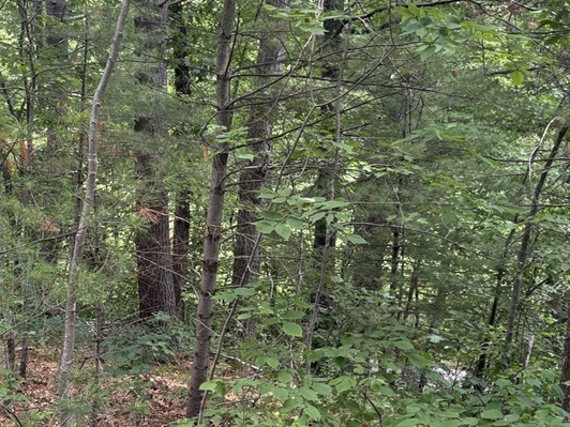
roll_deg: -2.1
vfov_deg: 29.1
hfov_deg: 37.5
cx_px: 161
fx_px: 823
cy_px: 177
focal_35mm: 50
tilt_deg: -9.6
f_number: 1.6
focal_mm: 5.96
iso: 64
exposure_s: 1/147
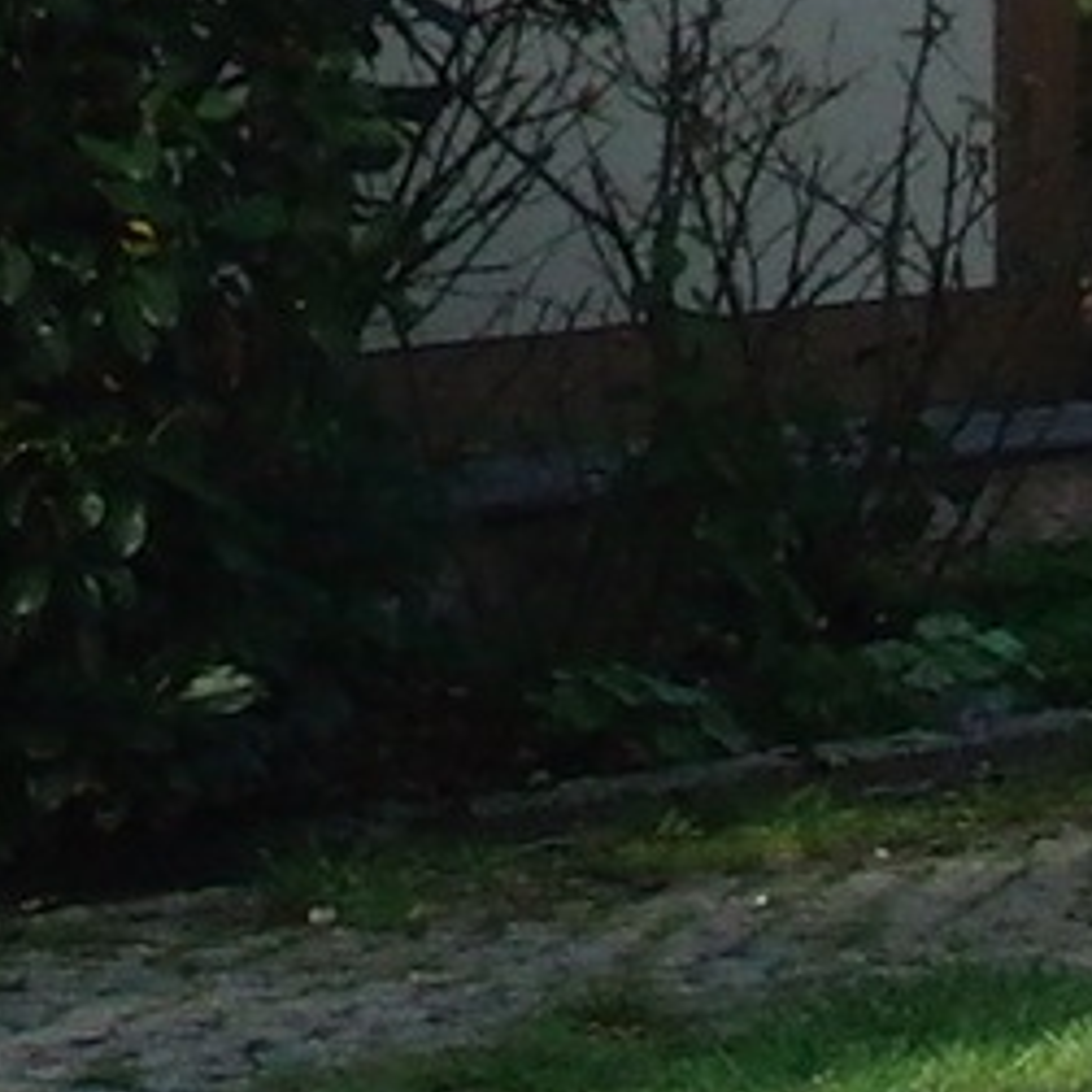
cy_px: -1647
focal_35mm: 326
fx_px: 11635
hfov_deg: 5.3
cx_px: -866
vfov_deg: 5.2
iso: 100
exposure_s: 1/500
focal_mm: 6.42
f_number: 3.6
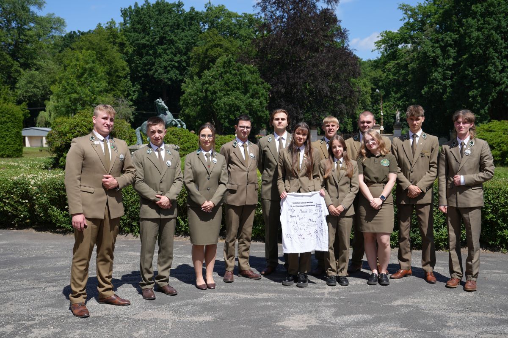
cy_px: 169
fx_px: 550
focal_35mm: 39
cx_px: 254
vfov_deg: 34.2
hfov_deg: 49.6
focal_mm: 39
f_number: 4.5
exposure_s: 1/640
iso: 100
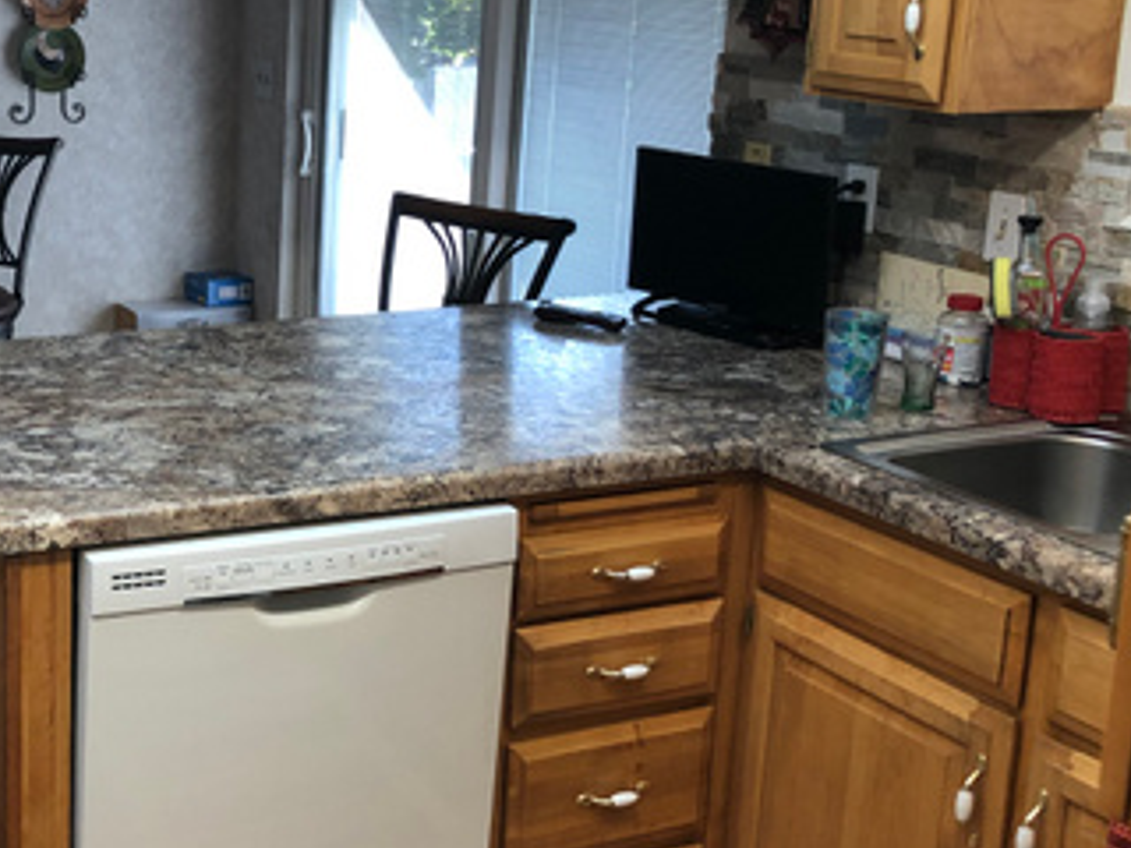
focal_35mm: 56
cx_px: 141
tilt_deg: -12.8
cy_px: 353
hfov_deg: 32.8
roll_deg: -0.3
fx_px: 1830
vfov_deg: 26.1
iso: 25
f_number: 1.8
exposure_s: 1/40
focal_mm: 3.99
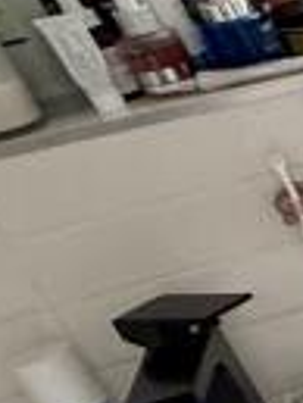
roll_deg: +3.6
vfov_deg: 17.7
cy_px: 147
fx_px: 1293
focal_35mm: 111
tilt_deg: -27.2
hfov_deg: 6.3
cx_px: 1531
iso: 200
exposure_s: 1/99
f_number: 2.2
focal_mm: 2.22
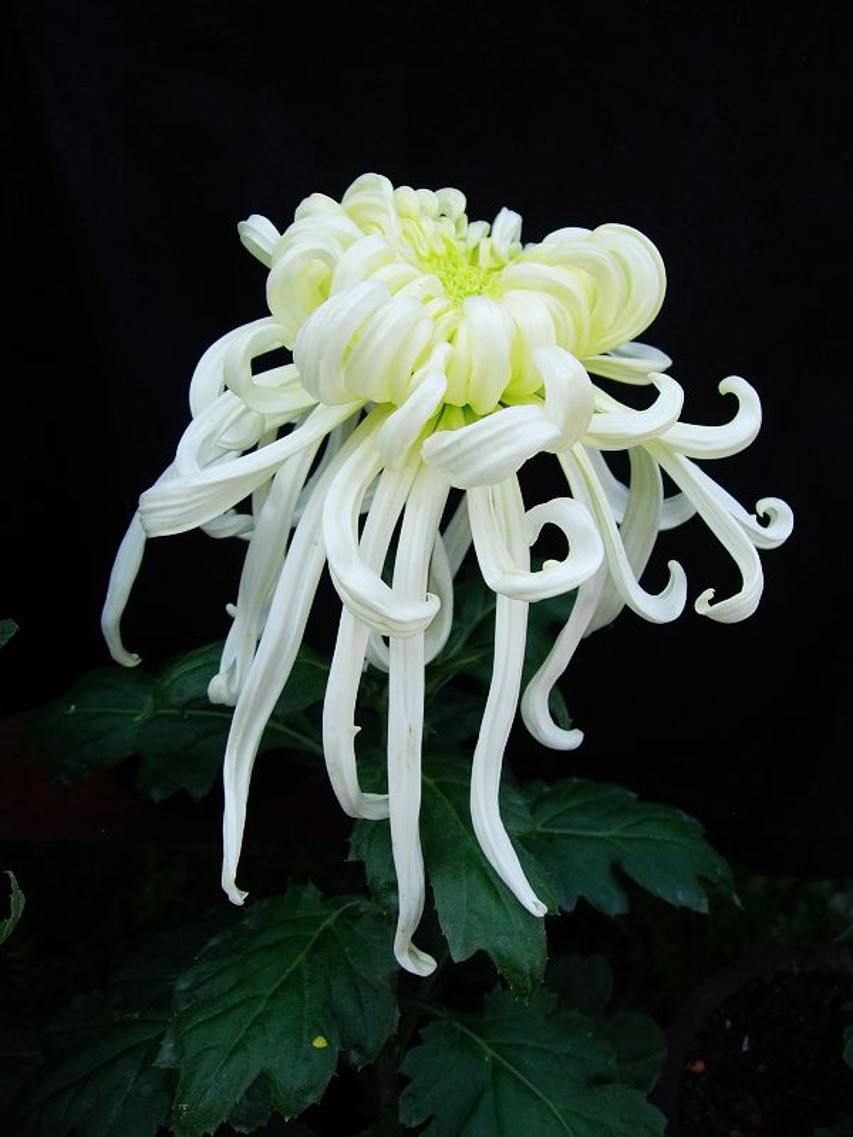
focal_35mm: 38
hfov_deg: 37.7
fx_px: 1249
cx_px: 426
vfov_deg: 49.0
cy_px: 568
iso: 64
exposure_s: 1/148
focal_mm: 7.8
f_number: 2.8
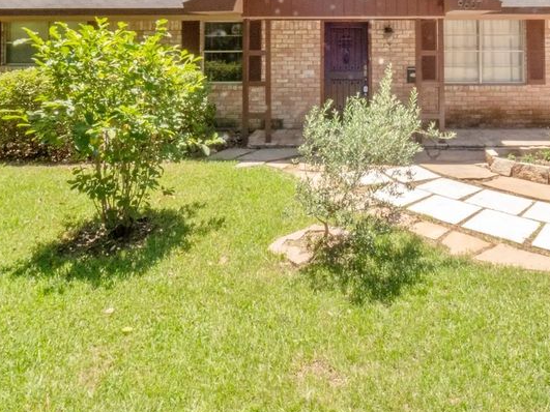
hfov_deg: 64.2
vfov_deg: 46.5
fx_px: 429
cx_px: 350
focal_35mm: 27
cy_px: 45
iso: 640
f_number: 22
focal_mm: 7
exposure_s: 1/50
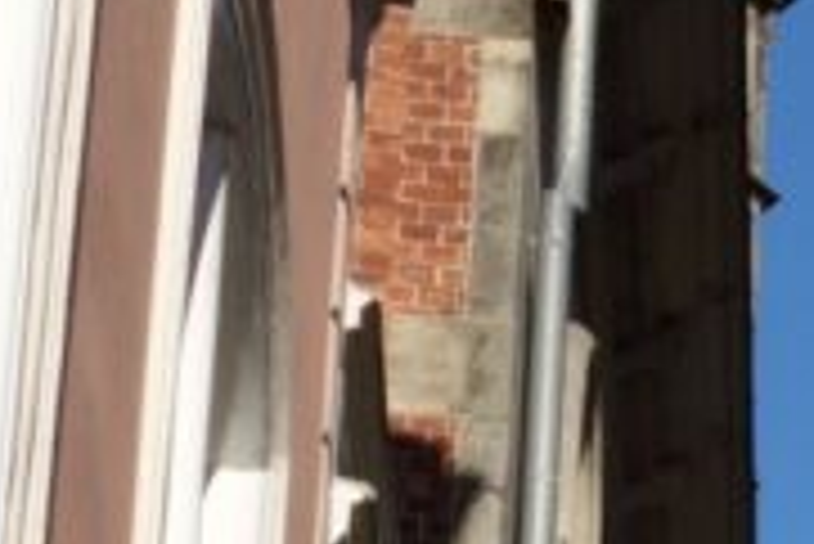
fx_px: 6019
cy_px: 789
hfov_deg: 7.3
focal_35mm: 266
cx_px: 1875
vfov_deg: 5.1
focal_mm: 17.6
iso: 125
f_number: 5.6
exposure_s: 1/640
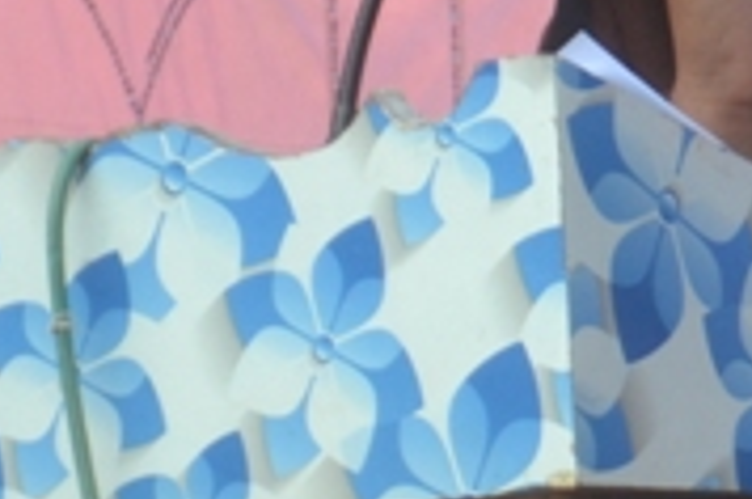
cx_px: 1082
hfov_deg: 4.3
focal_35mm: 476
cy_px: -116
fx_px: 9923
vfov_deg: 2.9
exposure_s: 1/125
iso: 280
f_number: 5.6
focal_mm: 55
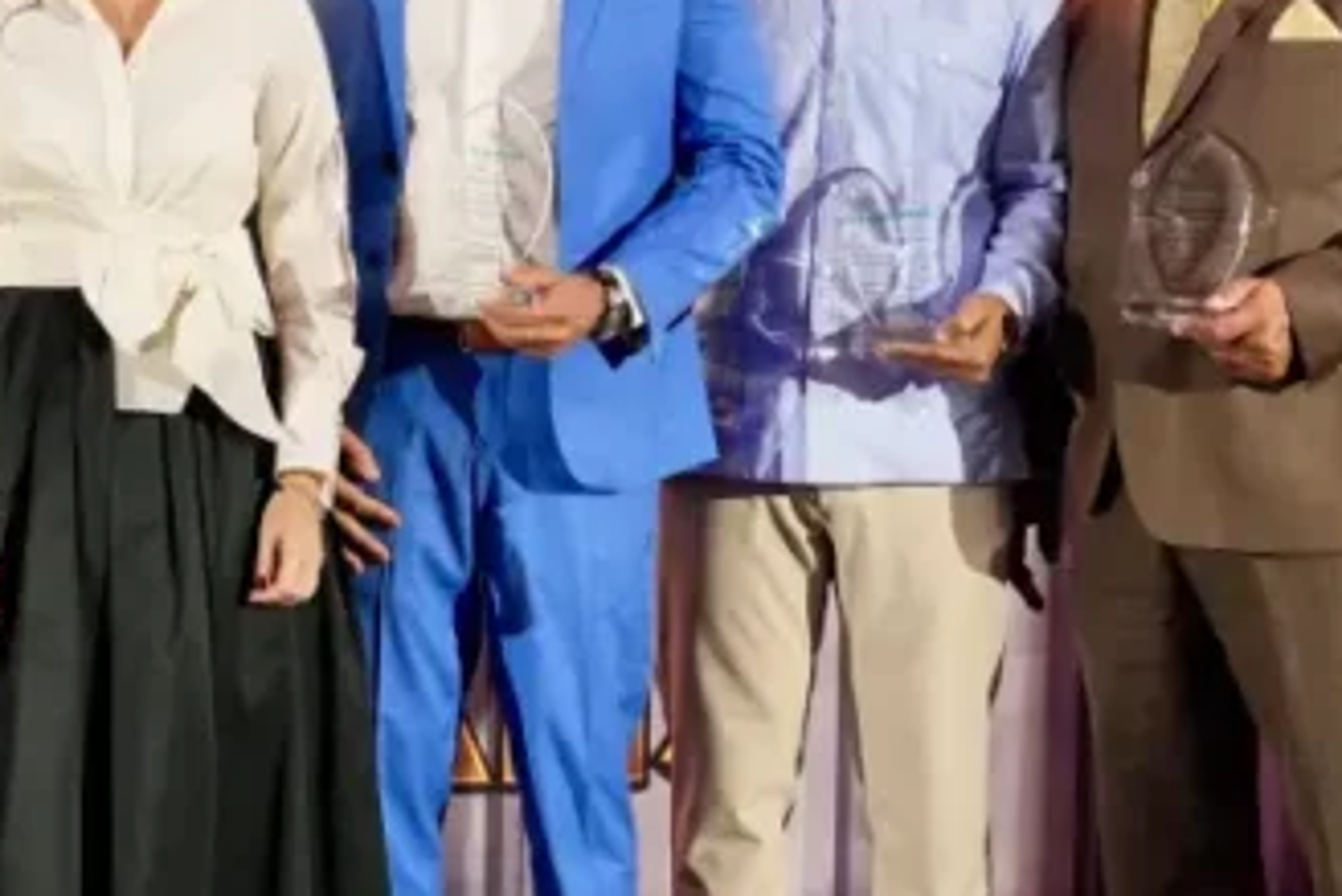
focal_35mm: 101
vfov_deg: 13.6
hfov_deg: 19.6
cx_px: -45
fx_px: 3753
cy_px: 370
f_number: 2.8
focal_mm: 32.2
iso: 2000
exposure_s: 1/100
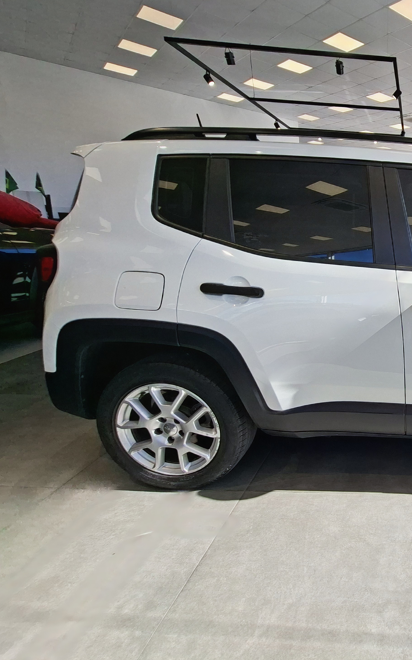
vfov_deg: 88.0
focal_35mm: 19
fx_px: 341
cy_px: 321
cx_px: 424
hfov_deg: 49.2
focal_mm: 1.74
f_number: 2.2
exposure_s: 1/769
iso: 40
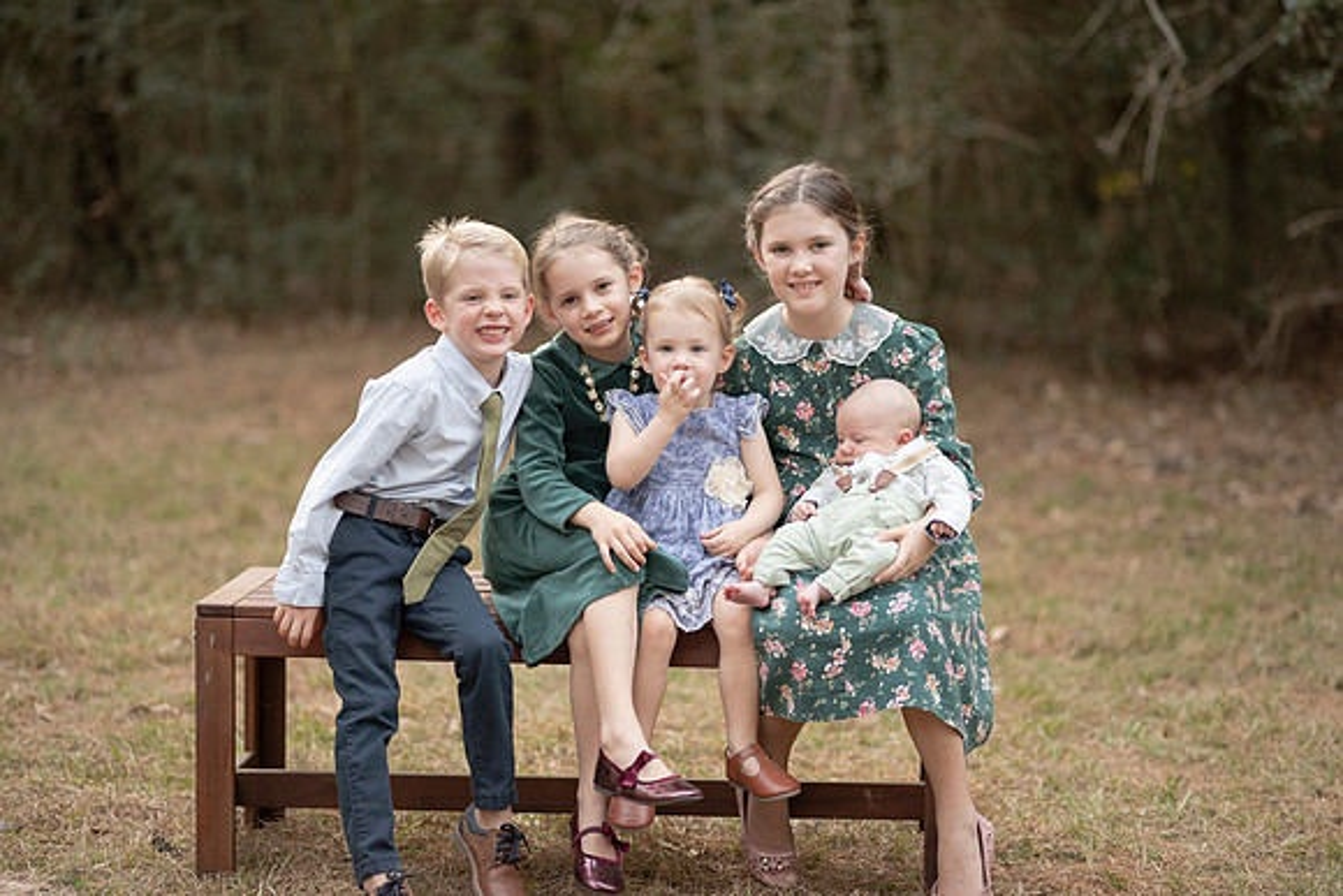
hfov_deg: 23.9
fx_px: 3172
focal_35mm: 85
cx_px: 672
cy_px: 448
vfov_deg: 16.1
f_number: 1.8
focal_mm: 85
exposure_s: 1/640
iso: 640
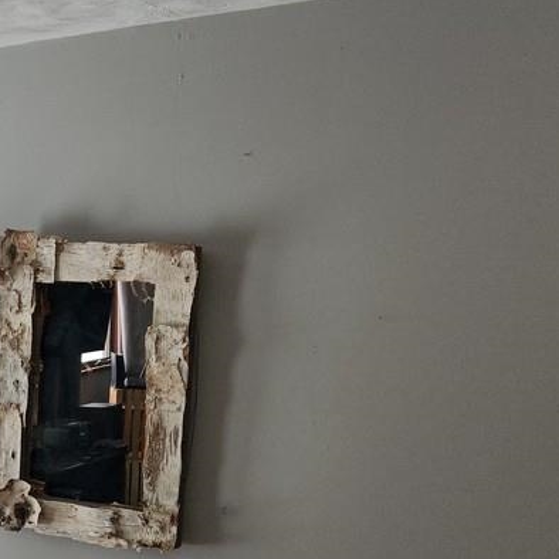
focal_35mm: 66
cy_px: 403
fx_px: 1206
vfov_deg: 25.9
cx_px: -170
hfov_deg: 23.1
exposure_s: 1/60
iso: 50
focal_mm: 5.4
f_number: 1.8
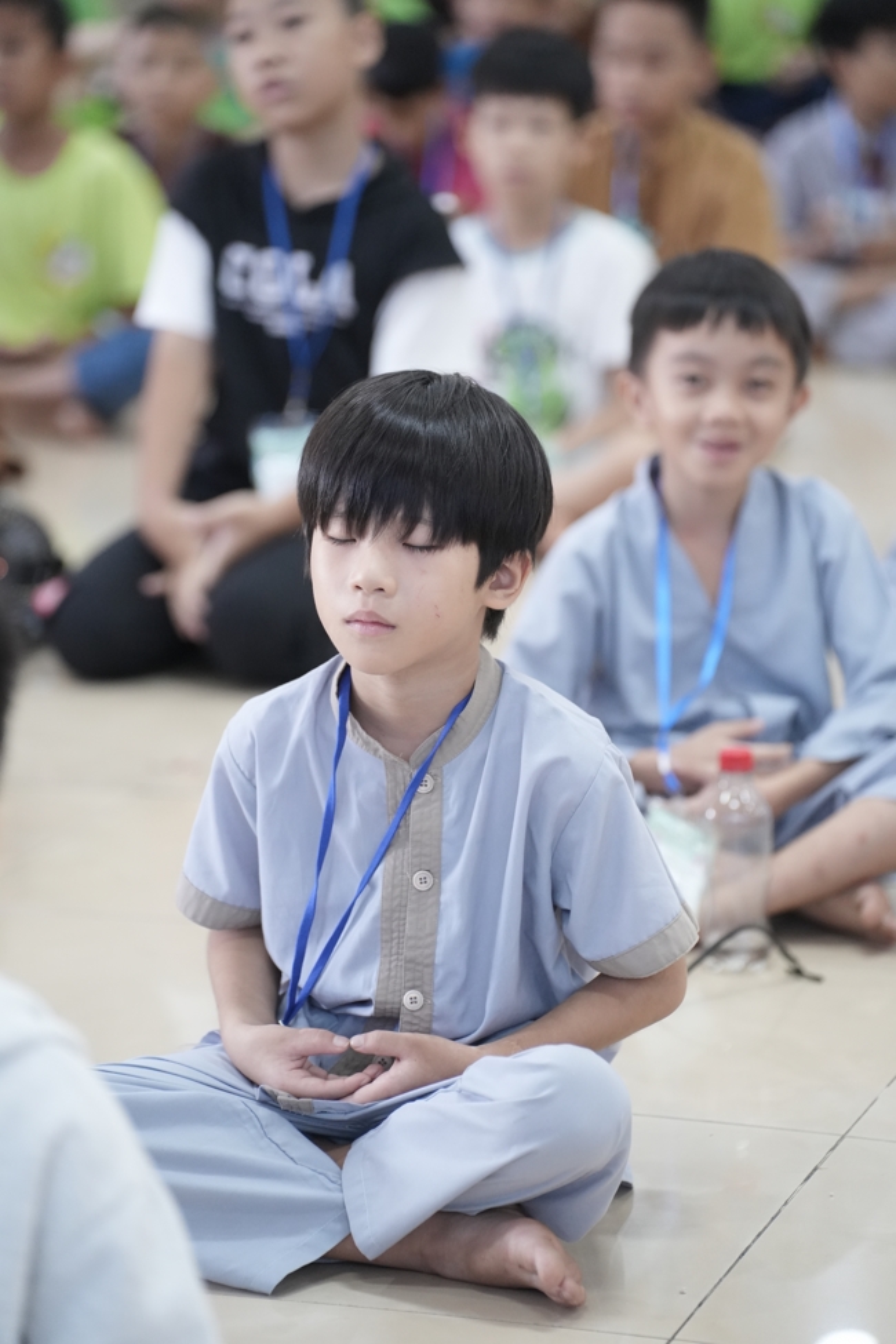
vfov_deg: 15.9
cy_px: 672
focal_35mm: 129
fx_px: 4816
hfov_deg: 10.6
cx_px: 448
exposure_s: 1/160
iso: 4000
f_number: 2.8
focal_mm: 129
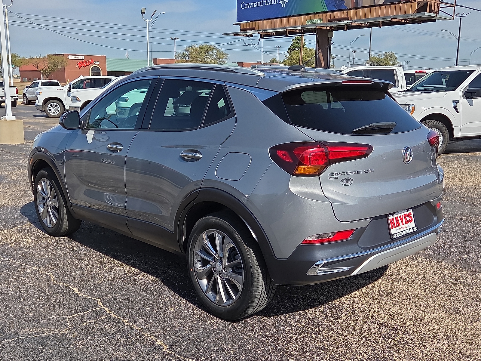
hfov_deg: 50.1
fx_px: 514
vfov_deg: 38.7
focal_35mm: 37
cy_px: 180
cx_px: 240
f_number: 1.8
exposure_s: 1/2000
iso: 25
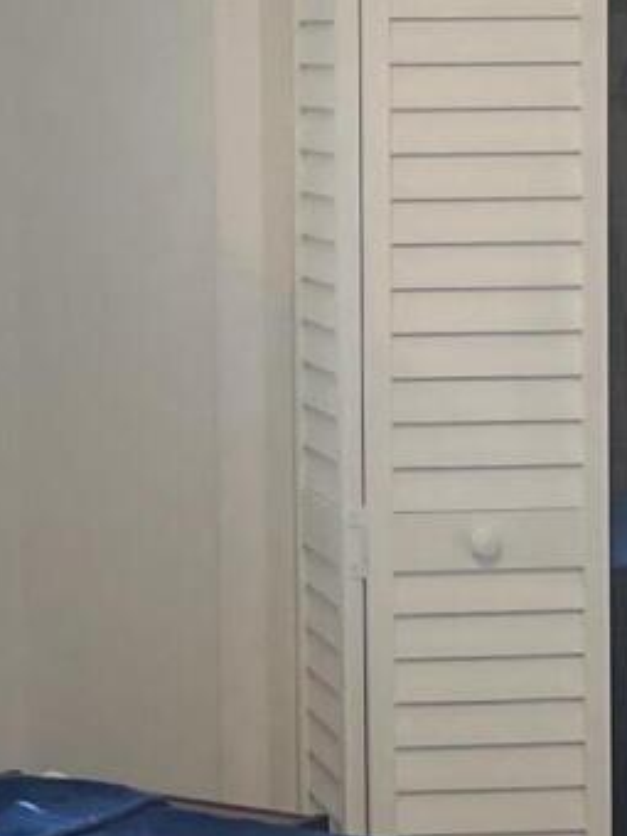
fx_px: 3695
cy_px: 391
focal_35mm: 153
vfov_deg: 12.9
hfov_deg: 9.7
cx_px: 93
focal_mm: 4.2
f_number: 1.6
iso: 100
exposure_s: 1/120
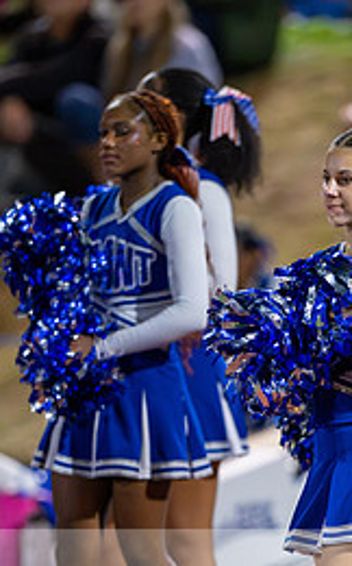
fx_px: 14014
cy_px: 419
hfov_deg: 1.4
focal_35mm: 911
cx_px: 335
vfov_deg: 2.3
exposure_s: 1/1000
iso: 12800
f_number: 2.8
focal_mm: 400
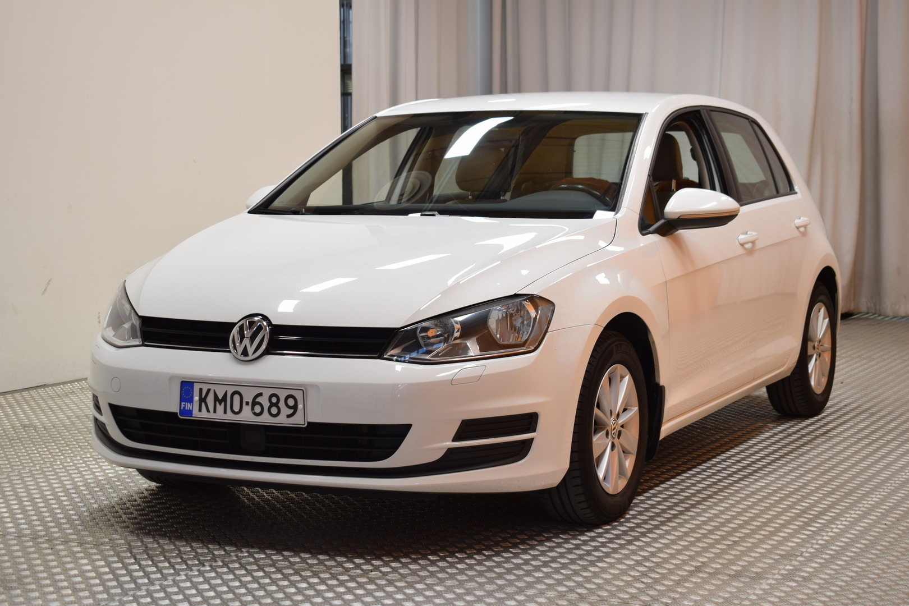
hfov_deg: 29.2
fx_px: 1742
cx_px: 454
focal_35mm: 69
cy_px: 303
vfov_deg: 19.7
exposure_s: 1/8
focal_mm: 46
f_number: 5.3
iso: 100
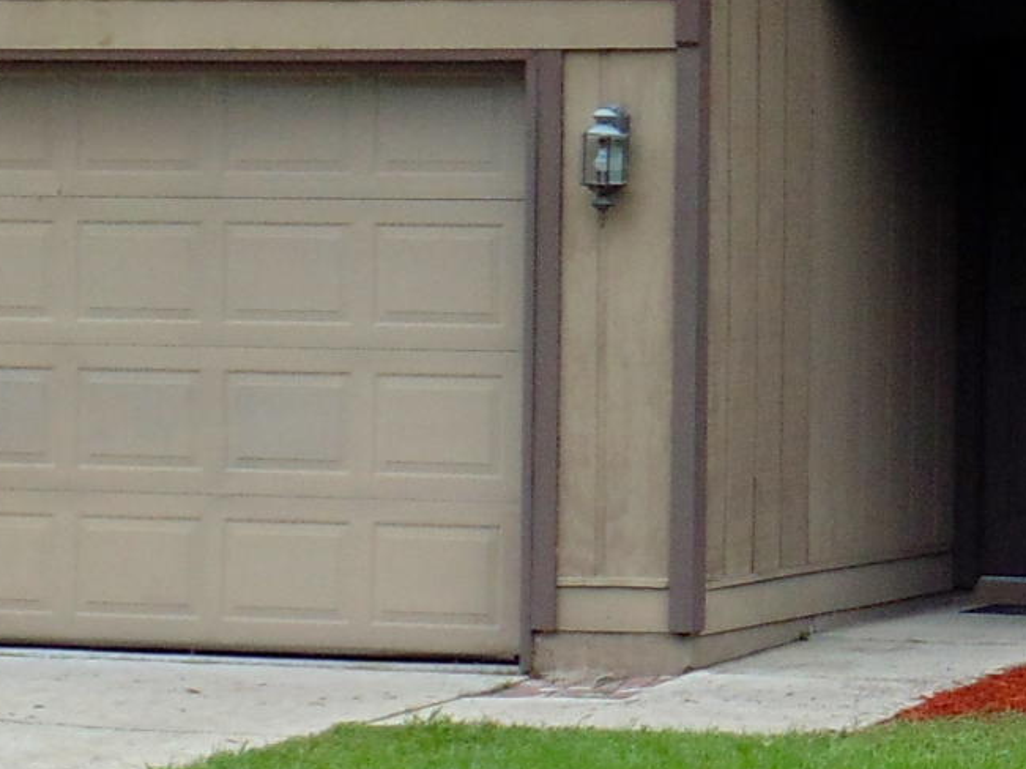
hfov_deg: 10.4
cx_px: 1054
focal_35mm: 189
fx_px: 5601
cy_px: 304
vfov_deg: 7.9
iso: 80
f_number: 3.6
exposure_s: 1/250
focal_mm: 7.4
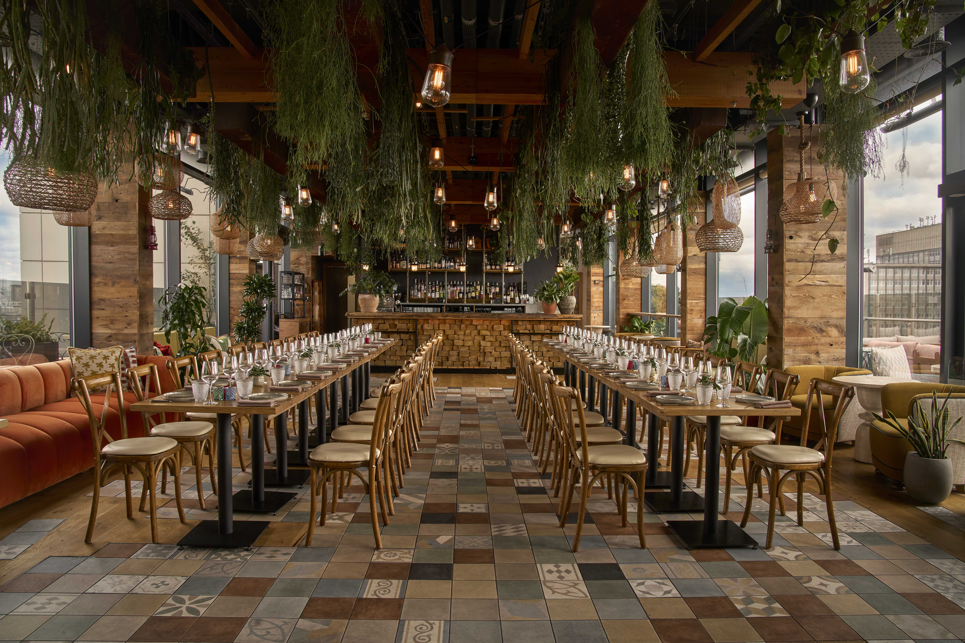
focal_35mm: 24
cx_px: 482
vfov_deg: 53.1
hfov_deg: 73.7
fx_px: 643
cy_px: 322
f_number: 11
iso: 100
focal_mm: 24
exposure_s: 1/30
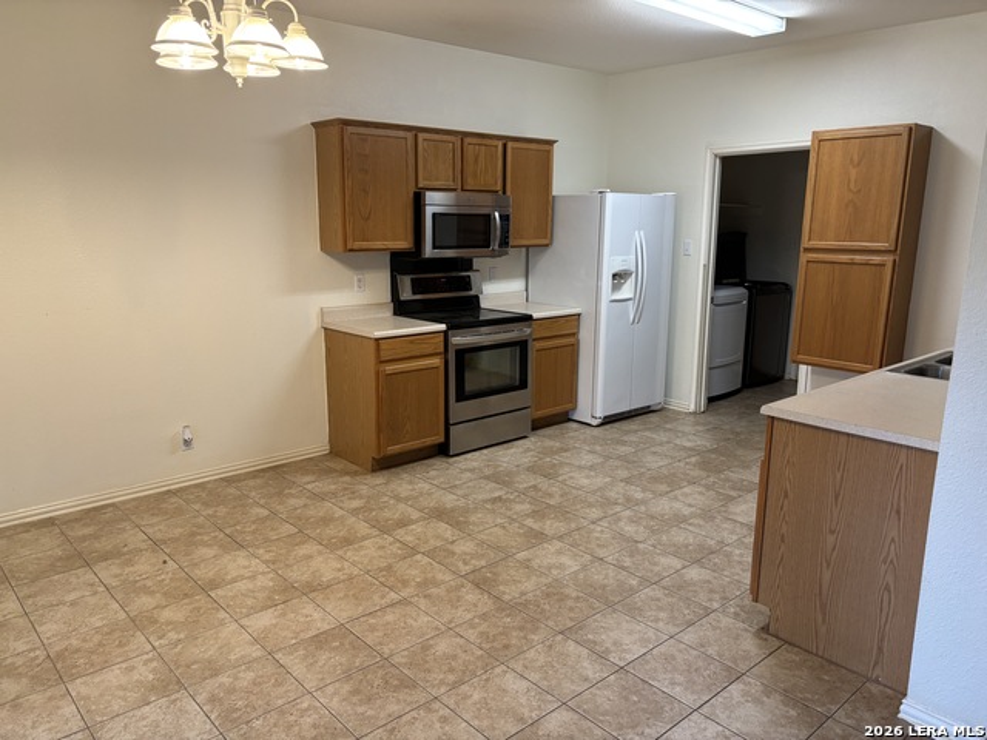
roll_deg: -0.9
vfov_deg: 53.1
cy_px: 370
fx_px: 741
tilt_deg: -11.8
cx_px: 494
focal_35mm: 26
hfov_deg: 67.3
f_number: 1.6
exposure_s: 1/60
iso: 160
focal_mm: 5.96
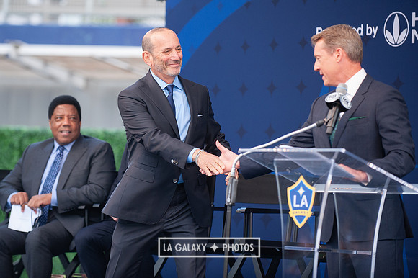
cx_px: 169
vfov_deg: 7.2
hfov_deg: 10.8
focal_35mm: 190
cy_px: 113
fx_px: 2209
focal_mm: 160
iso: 900
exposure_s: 1/1250
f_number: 2.8
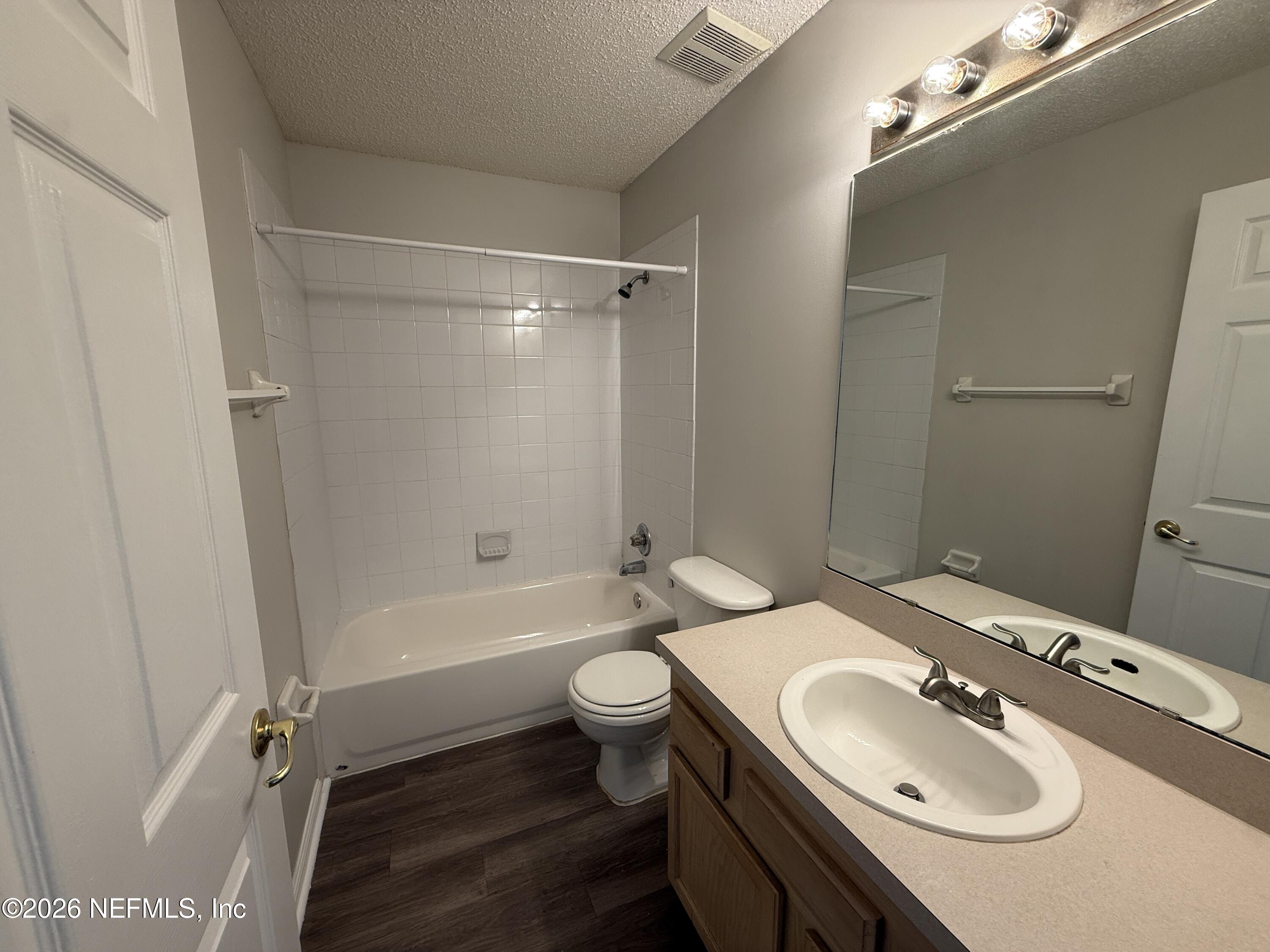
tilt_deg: -9.5
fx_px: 514
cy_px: 476
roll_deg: +0.2
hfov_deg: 102.1
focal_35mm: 14
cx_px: 635
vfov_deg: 85.7
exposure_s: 1/120
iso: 80
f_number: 2.2
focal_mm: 2.22
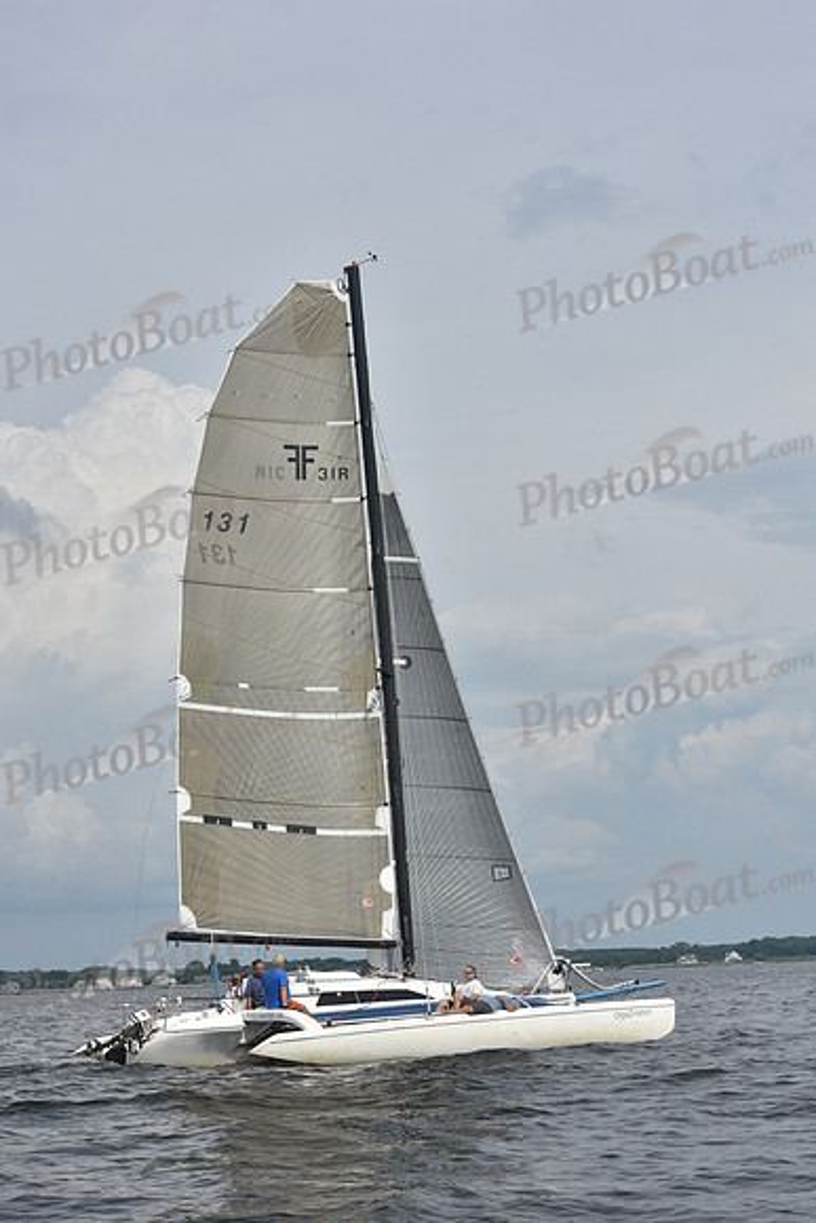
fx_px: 2378
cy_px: 612
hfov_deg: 19.5
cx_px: 408
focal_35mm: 70
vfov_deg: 28.8
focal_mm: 70
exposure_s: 1/1250
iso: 320
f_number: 10
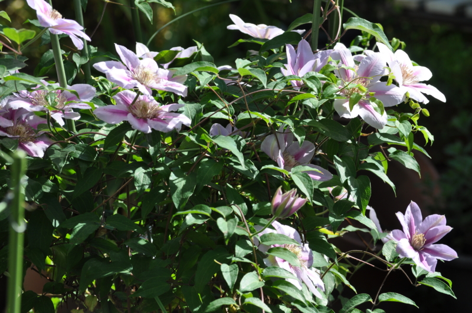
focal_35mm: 153
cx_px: 236
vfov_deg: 8.9
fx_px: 2003
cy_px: 156
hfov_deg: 13.4
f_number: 8
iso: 200
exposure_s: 1/200
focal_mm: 102
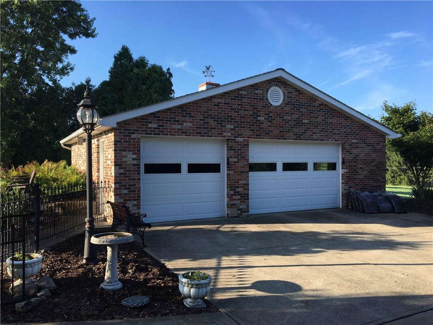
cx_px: 216
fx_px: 363
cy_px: 162
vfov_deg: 48.2
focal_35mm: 29
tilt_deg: -0.5
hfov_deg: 61.7
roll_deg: -0.8
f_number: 2.2
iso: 25
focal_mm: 4.15
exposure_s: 1/712
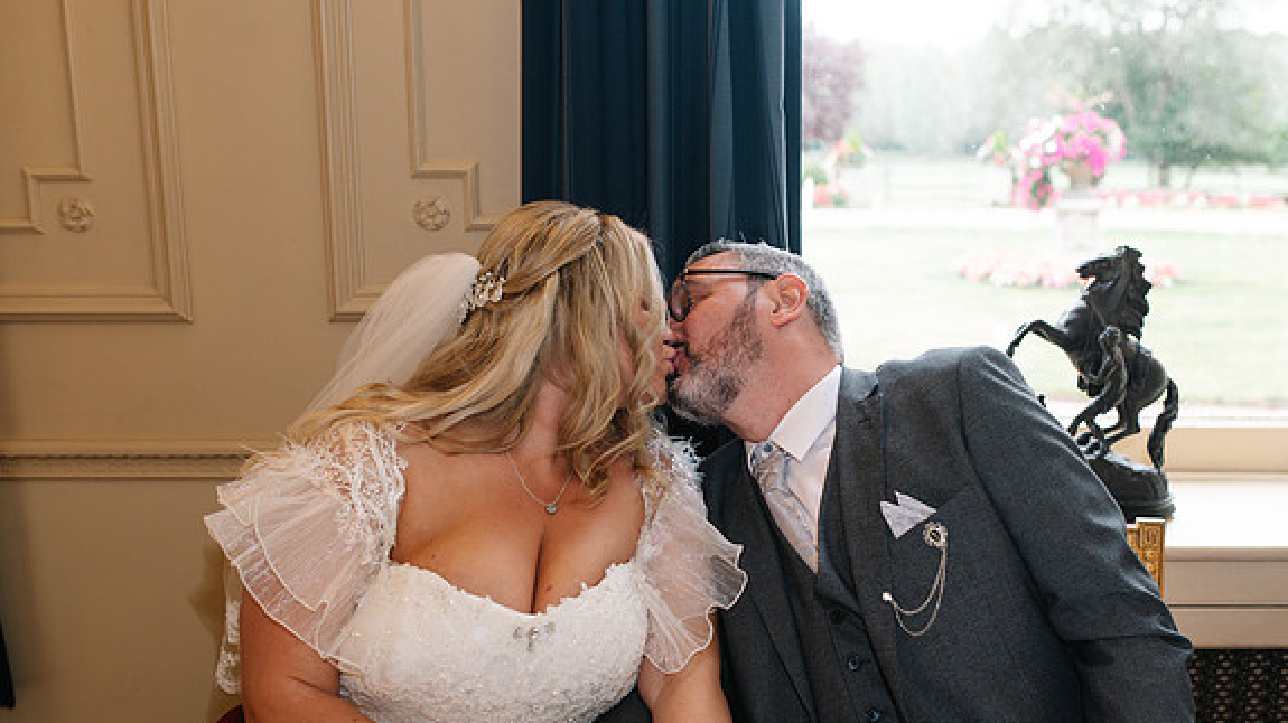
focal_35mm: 46
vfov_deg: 25.9
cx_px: 733
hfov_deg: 44.5
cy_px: 456
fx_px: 1571
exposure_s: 1/100
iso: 320
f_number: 3.2
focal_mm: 35
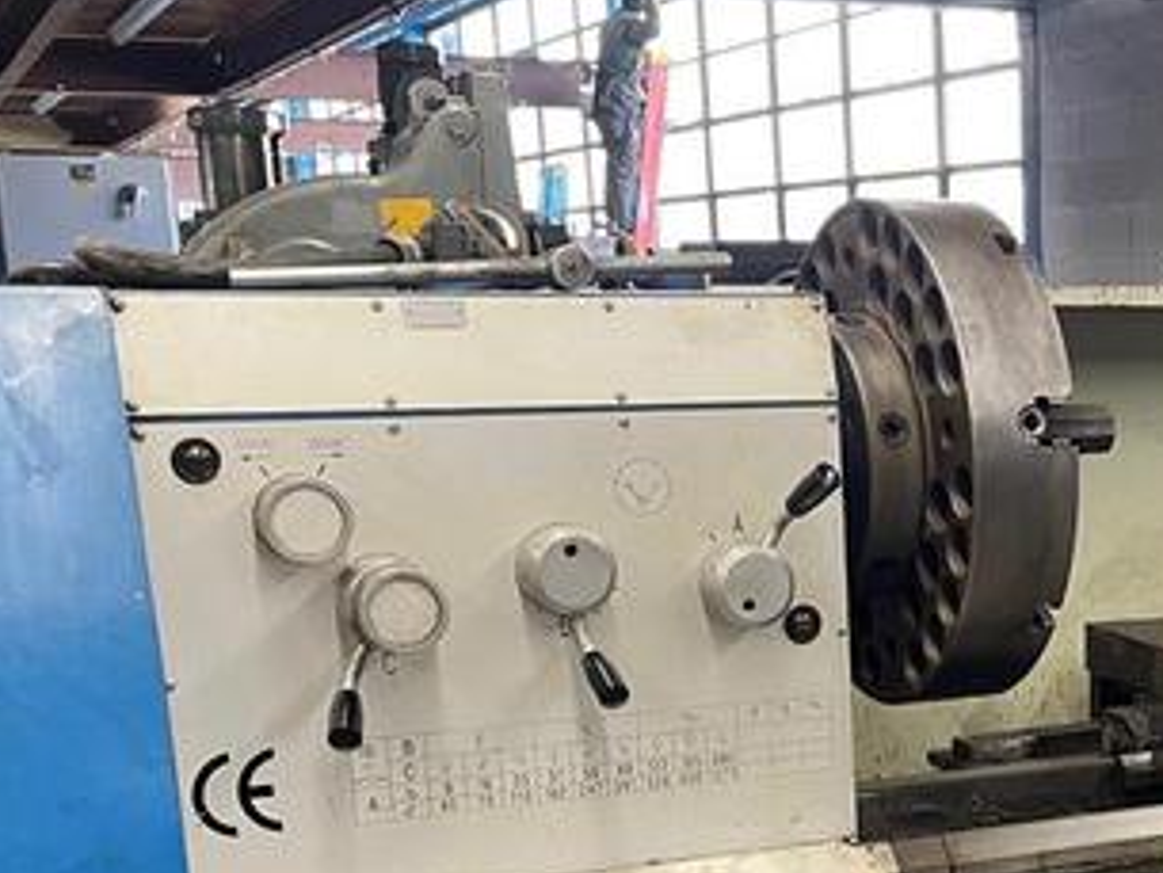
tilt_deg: -13.6
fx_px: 2151
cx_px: 1182
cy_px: 863
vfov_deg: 22.1
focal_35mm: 64
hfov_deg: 28.3
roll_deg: +1.4
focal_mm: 4.2
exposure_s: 1/60
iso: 160
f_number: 1.6
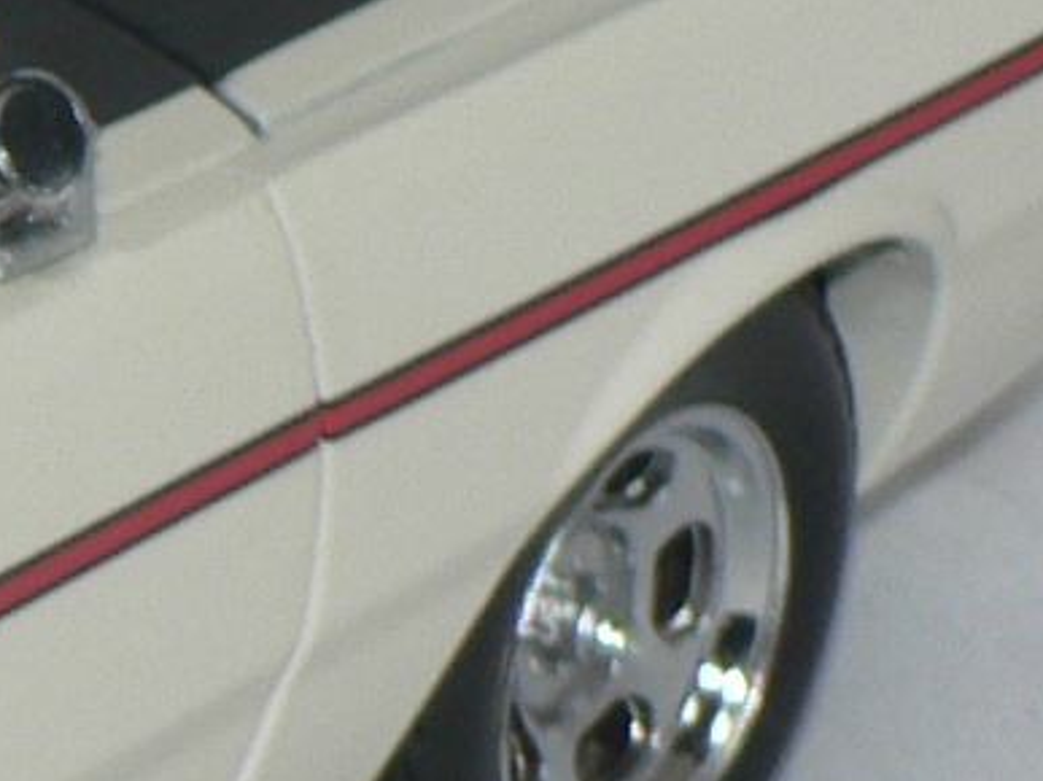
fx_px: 17139
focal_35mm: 569
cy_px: 943
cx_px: -1800
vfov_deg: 2.6
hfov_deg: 3.4
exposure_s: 1/60
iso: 80
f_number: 3.2
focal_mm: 14.3
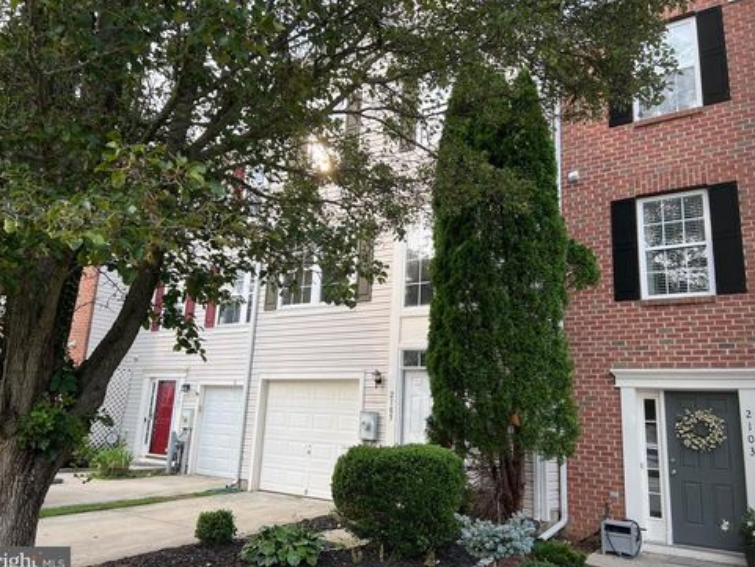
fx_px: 589
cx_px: 367
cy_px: 284
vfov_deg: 51.4
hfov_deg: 65.3
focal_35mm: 27
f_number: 1.5
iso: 50
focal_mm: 5.7
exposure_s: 1/687
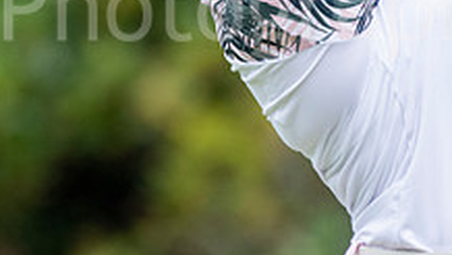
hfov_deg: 1.1
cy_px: -90
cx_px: 272
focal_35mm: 1883
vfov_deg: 0.6
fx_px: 22585
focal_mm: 450
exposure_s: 1/1250
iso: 1000
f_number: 5.6
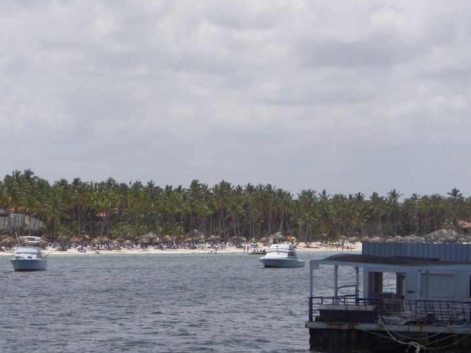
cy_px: 213
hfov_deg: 12.1
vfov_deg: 9.1
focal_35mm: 163
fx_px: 2218
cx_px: 268
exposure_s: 1/640
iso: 64
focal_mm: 18.6
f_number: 5.2
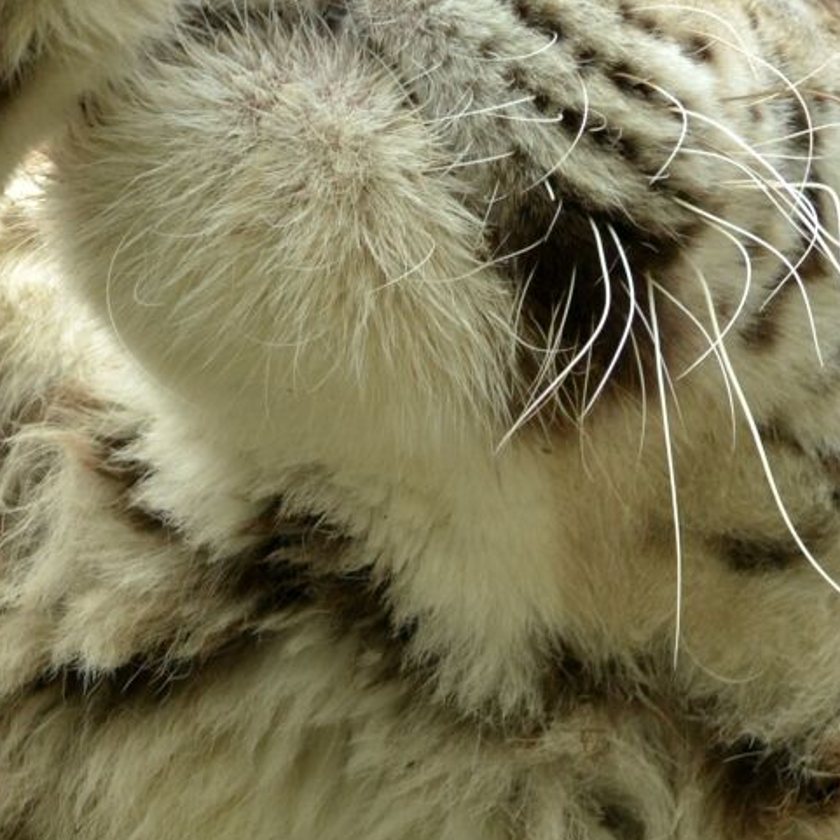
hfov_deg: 6.7
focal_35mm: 263
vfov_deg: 6.6
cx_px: 468
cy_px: 814
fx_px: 7209
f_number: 6.3
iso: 400
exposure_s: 1/160
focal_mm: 55
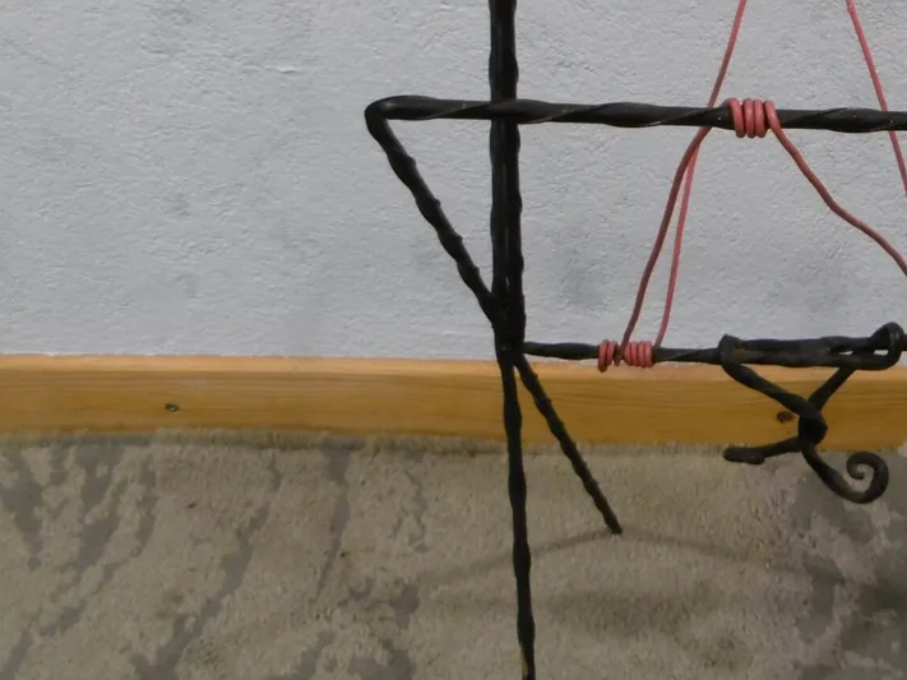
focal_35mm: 54
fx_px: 1415
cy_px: 137
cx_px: 806
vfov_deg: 26.5
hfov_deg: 33.8
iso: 100
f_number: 3.1
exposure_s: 1/10
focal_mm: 4.3
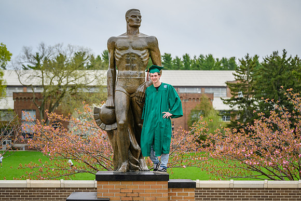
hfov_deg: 22.0
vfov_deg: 14.8
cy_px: 99
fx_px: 773
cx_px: 154
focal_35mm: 92
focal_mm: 90
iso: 400
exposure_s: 1/1600
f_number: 4
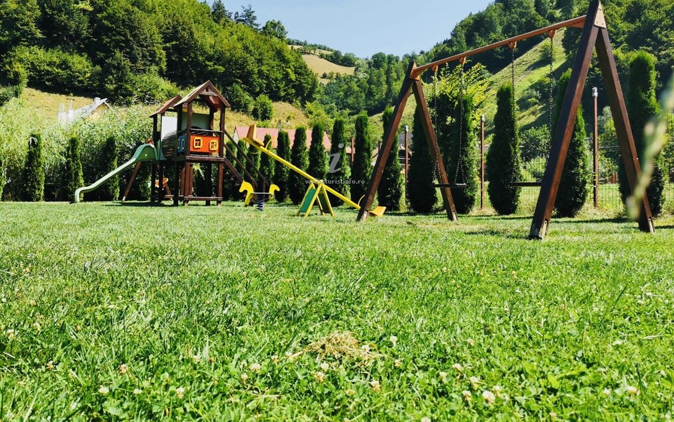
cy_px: 168
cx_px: 340
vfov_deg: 42.9
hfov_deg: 64.6
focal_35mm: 29
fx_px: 533
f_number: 1.6
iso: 50
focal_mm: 5.56
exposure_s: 1/3030
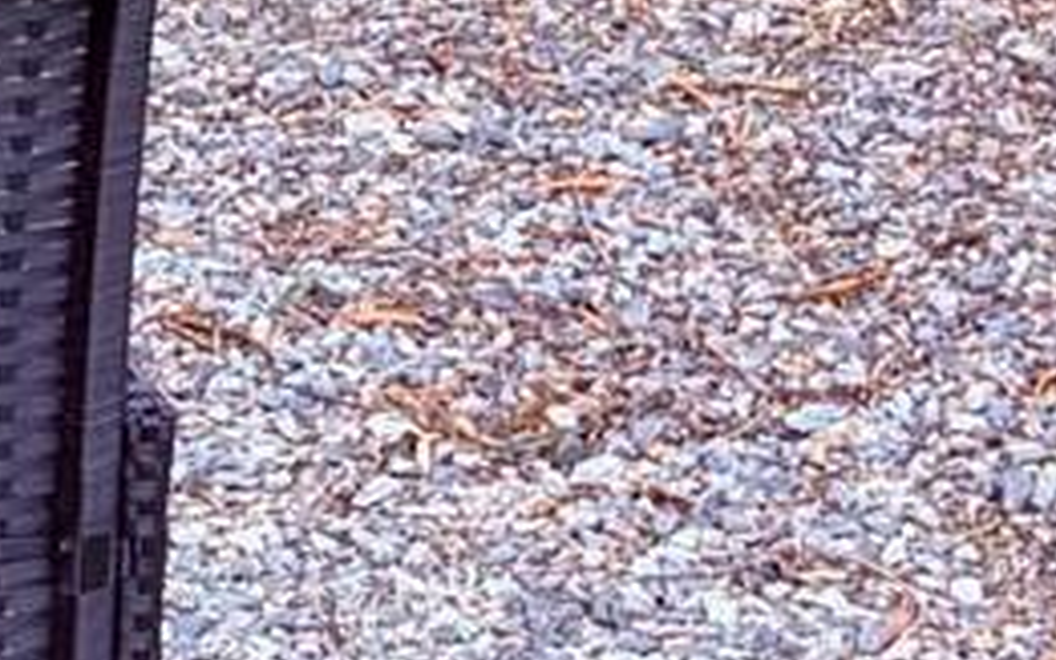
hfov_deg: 9.7
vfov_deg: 5.7
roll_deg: +0.1
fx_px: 6215
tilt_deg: -3.9
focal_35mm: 216
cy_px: -1186
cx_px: 388
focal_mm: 5.96
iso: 50
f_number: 1.6
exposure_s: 1/456
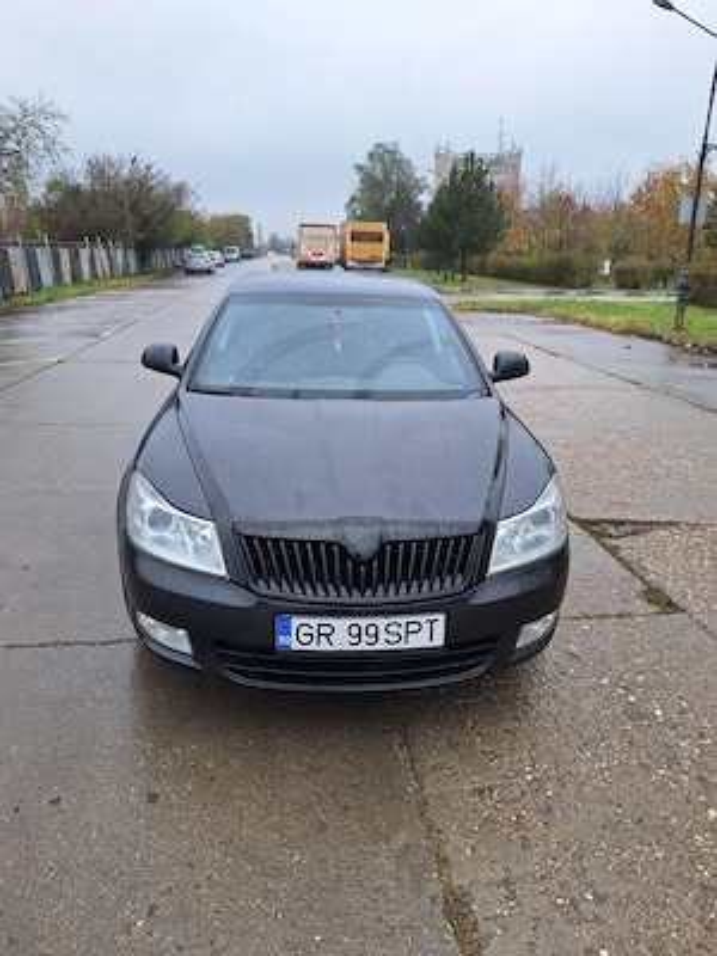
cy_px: 478
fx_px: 635
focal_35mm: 23
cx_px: 358
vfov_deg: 73.9
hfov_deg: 58.9
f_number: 1.8
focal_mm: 5.54
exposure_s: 1/442
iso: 40
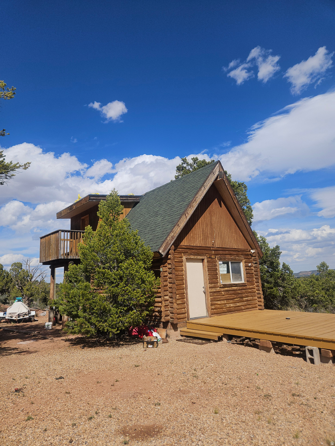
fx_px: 297
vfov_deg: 73.9
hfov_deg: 58.9
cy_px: 223
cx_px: 168
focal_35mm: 23
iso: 25
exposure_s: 1/3309
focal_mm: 5.4
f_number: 1.8
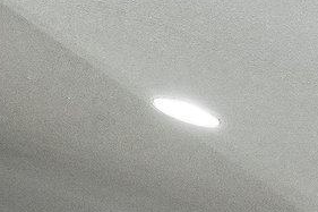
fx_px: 1095
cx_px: 969
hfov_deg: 10.8
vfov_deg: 9.4
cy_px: 562
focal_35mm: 124
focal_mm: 17
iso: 3200
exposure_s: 1/90
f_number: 8
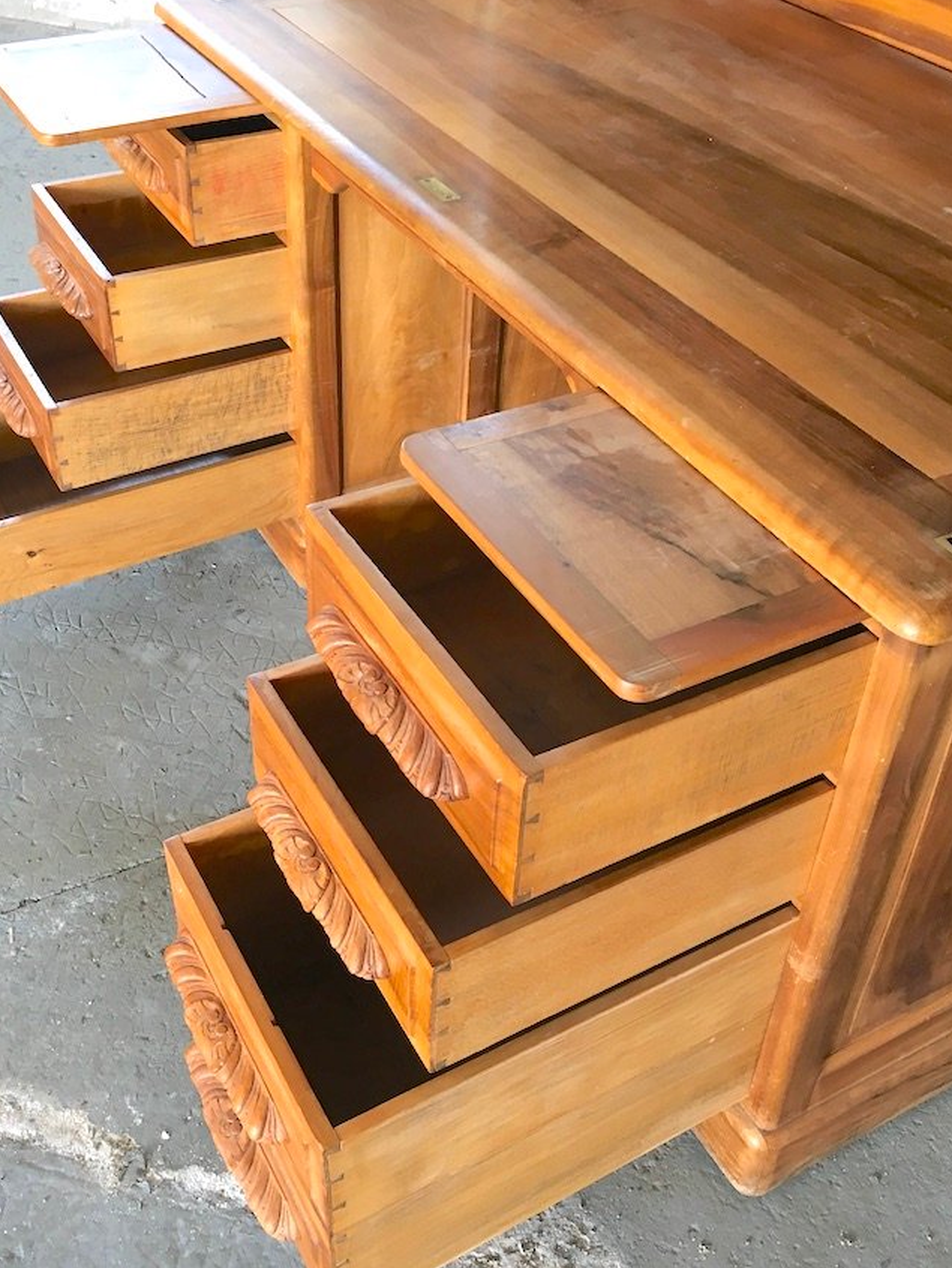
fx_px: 1356
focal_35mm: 37
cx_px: 438
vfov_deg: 50.0
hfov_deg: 38.7
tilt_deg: -39.9
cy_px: 570
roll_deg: -2.4
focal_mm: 4.15
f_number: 2.2
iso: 64
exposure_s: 1/33
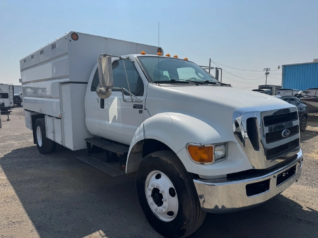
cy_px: 119
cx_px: 159
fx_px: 220
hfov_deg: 71.6
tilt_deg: -6.1
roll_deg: +1.4
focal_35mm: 24
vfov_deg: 56.8
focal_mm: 6.76
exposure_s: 1/7937
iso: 80
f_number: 1.78
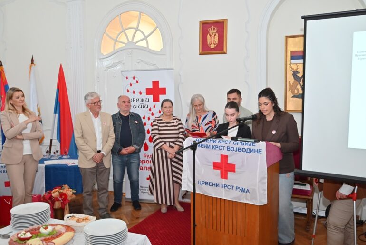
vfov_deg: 40.6
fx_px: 331
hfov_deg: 57.9
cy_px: 122
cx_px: 183
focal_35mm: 32
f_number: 4
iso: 1250
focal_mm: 32.5
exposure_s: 1/160
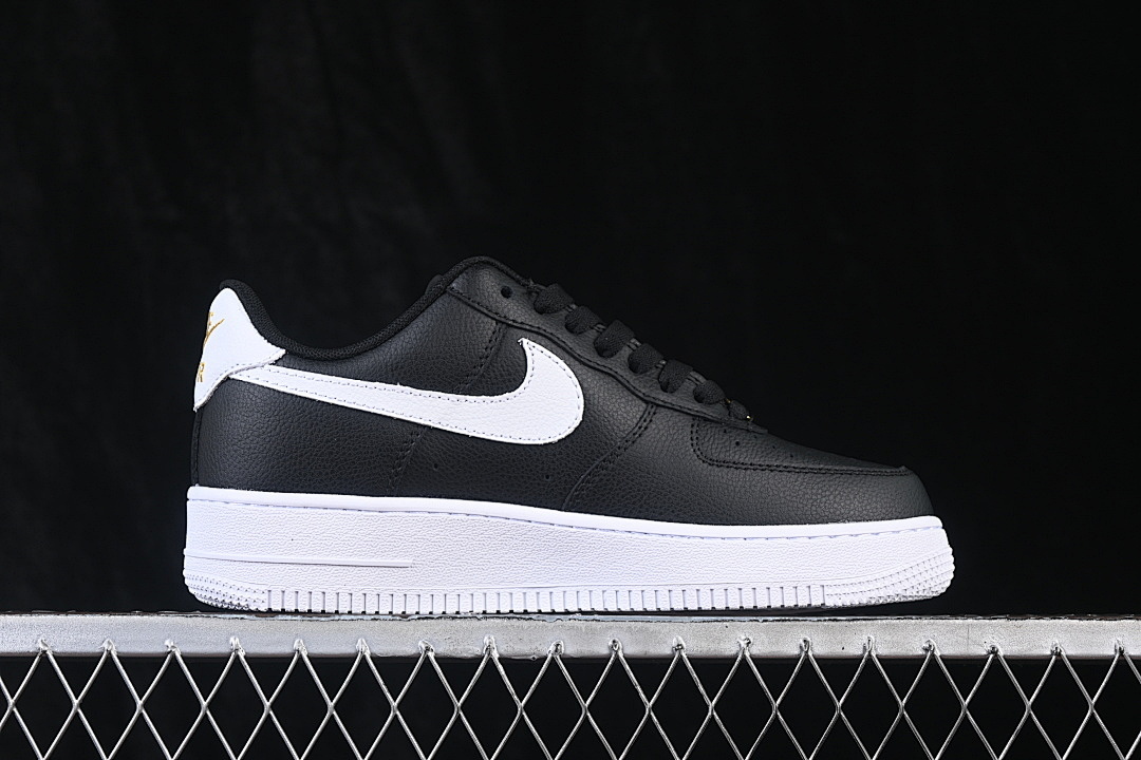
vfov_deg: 18.2
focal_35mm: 75
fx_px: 2377
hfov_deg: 27.0
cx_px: 570
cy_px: 380
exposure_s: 1/60
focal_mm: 50
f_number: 6.3
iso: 160
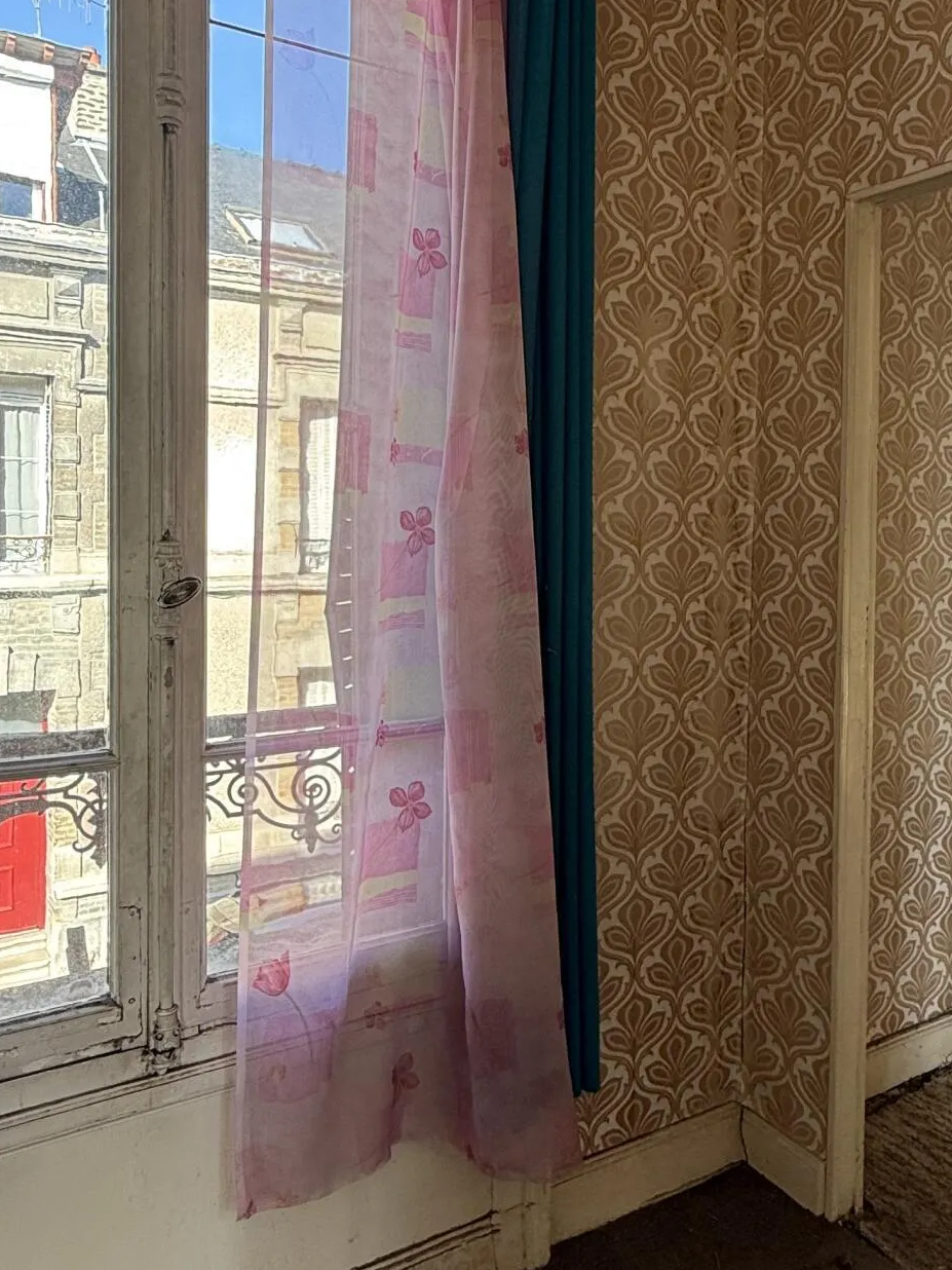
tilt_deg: -0.8
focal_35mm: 29
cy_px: 556
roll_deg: -0.6
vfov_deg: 61.5
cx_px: 556
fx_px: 1063
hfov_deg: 48.0
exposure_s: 1/124
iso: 64
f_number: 2.2
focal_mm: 2.22
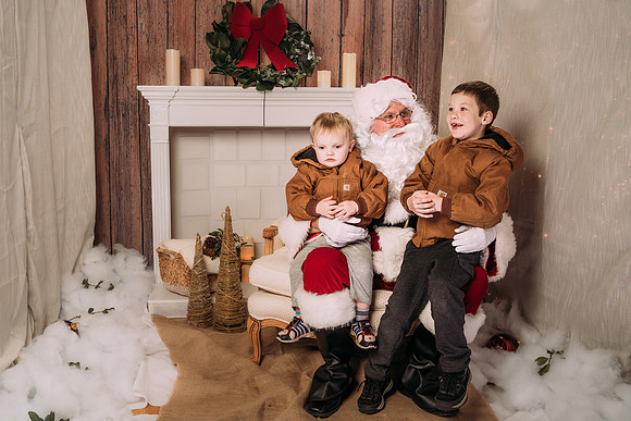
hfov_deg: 49.8
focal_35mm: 39
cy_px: 199
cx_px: 304
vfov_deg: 34.4
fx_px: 680
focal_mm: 35
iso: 100
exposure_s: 1/100
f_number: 5.6
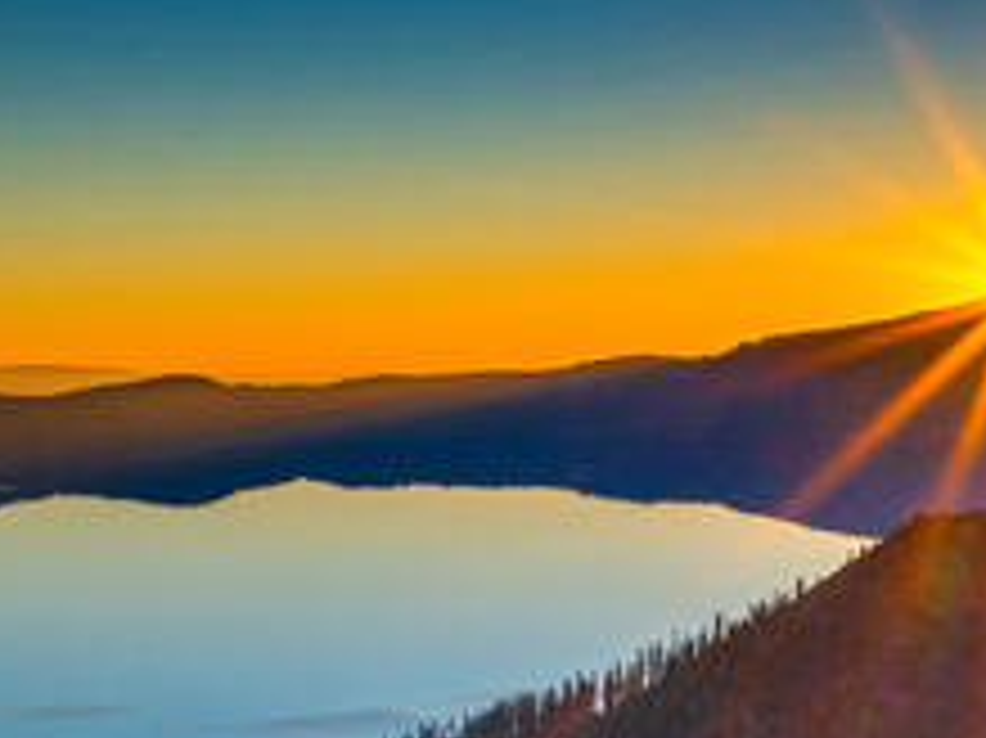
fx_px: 2448
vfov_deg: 16.9
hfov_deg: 22.1
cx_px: 918
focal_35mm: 86
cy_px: 682
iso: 64
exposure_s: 1/100
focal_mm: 35
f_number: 16
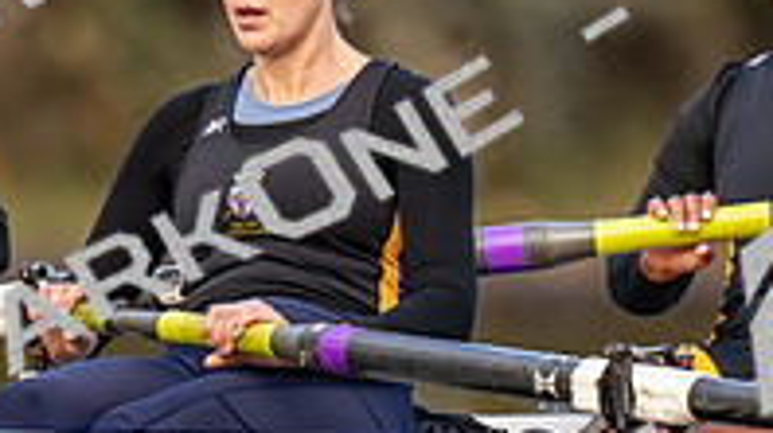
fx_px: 37786
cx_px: 406
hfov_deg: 1.2
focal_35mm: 1845
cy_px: 45
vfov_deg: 0.7
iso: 2000
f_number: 4
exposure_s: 1/2500
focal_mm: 600
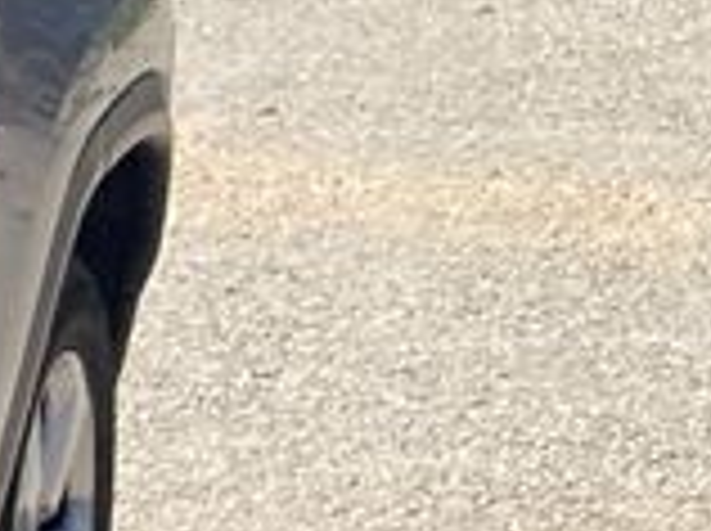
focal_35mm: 213
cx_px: -1760
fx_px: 4368
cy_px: 716
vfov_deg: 6.9
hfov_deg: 7.6
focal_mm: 3.99
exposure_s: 1/2208
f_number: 1.8
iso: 20
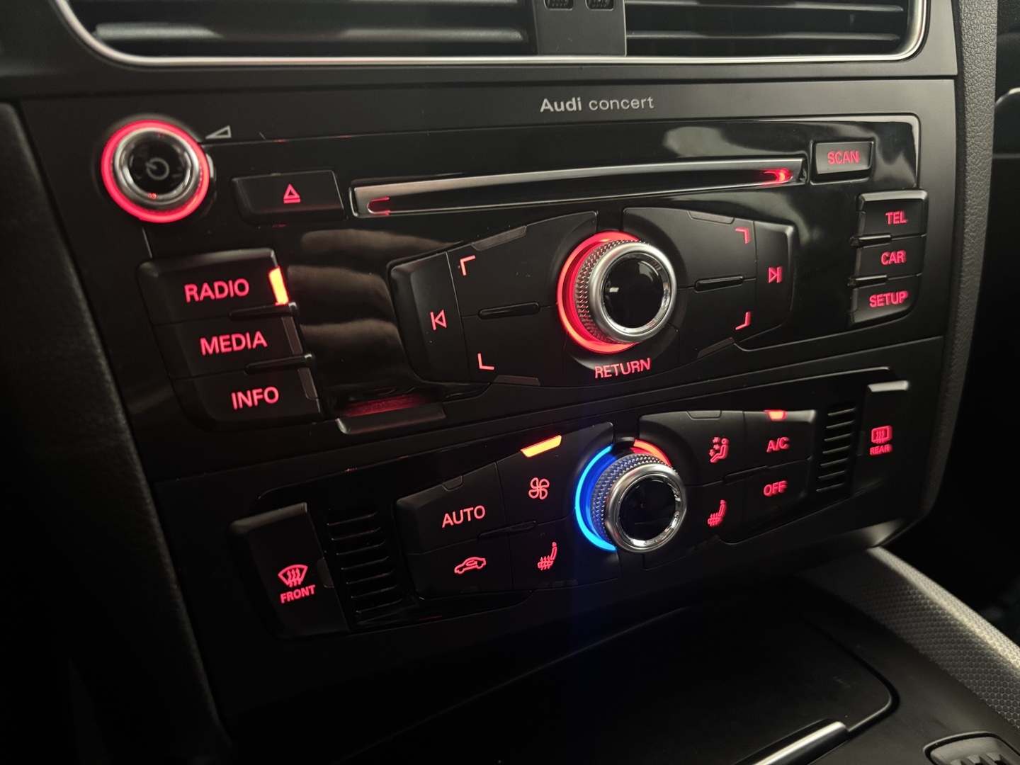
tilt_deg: -24.0
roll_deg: -1.4
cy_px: 382
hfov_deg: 67.3
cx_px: 510
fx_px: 766
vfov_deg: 53.1
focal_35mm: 26
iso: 1250
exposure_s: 1/17
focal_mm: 5.96
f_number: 1.6
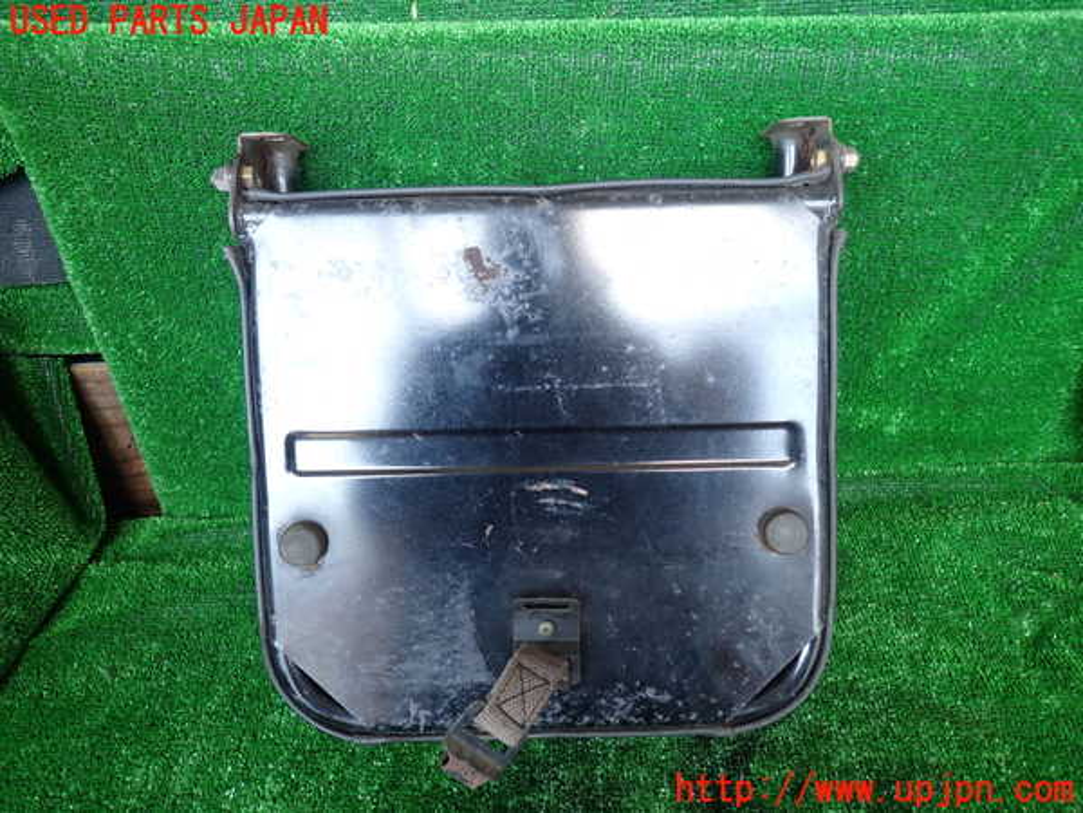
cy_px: 406
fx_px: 782
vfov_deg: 54.9
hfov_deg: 69.4
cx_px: 542
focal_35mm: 25
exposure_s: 1/60
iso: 100
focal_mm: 4.5
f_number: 2
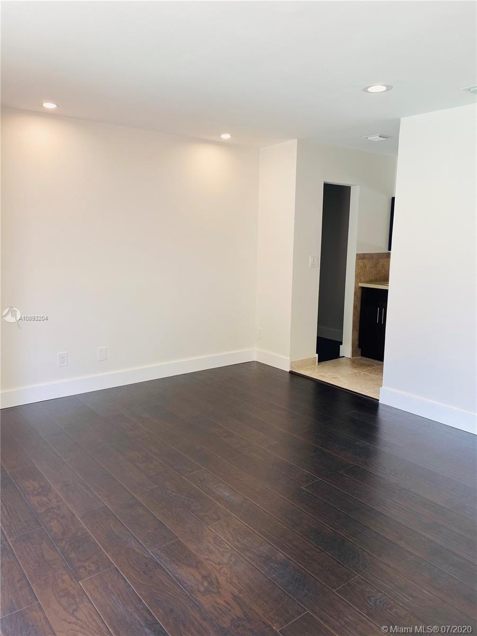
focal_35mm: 26
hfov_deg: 53.1
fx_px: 478
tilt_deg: -9.6
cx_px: 238
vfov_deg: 67.3
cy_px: 318
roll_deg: -0.7
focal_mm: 4.25
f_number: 1.8
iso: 32
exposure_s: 1/120
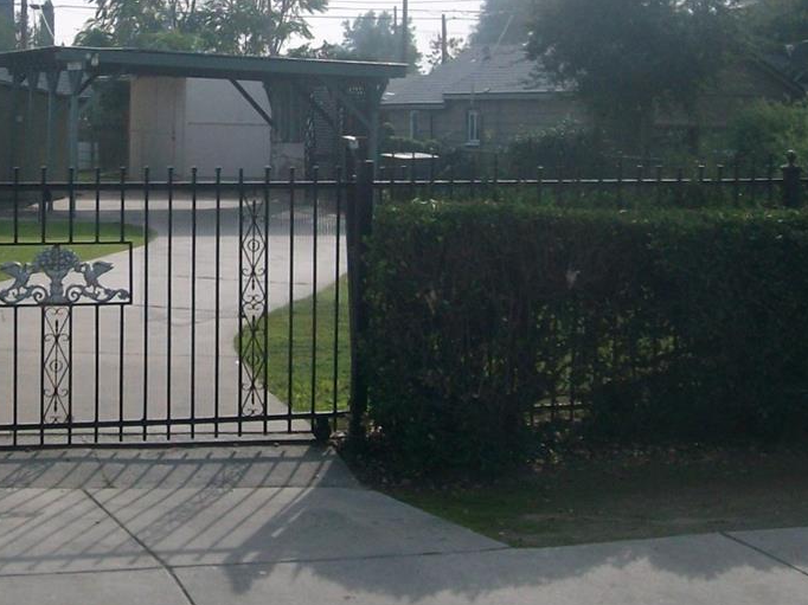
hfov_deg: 25.0
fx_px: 1797
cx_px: 174
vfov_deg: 18.9
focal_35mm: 77
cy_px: 112
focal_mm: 5.8
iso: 80
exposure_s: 1/317
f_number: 7.2
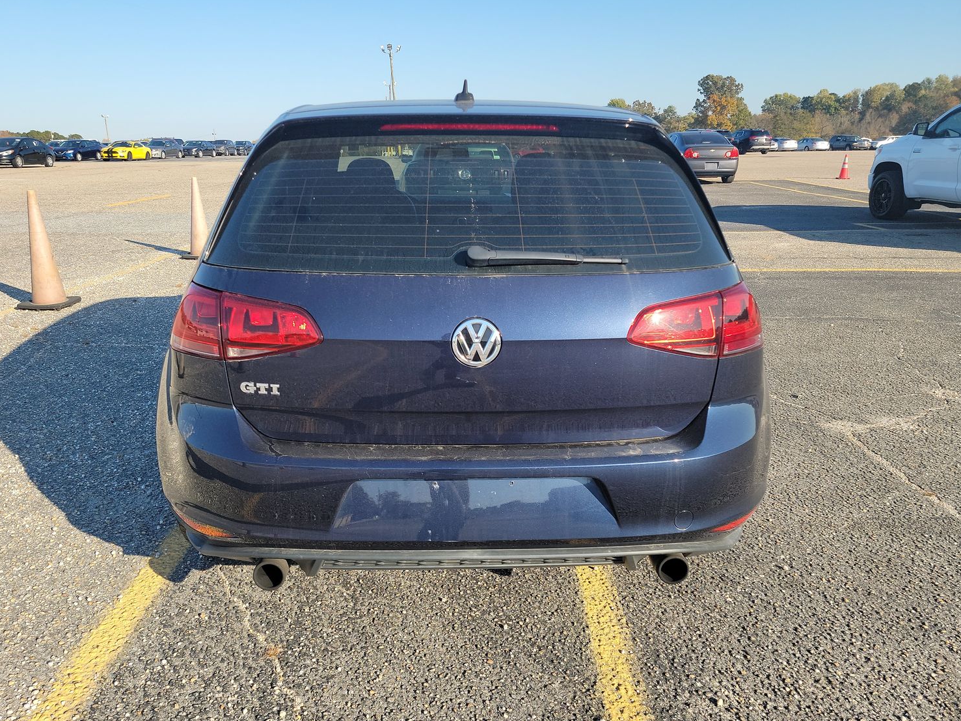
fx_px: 722
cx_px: 457
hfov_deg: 67.3
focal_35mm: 26
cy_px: 342
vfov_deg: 53.0
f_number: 1.8
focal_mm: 6.7
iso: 50
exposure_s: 1/472
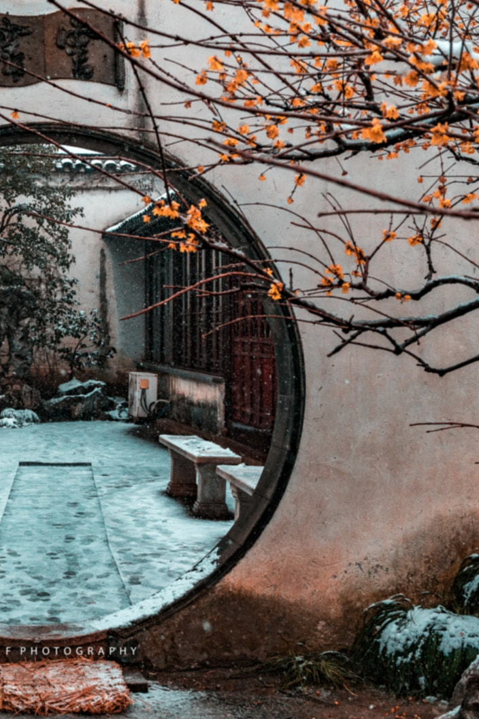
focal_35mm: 53
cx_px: 32
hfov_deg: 24.6
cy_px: 358
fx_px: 1058
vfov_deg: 37.5
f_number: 8
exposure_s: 1/640
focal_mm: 35
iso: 1600
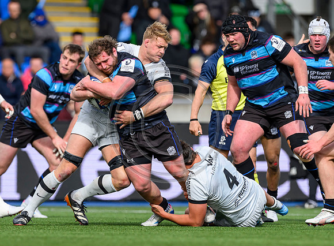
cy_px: 138
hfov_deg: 2.8
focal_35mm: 705
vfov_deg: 2.1
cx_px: 142
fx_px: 6755
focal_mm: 400
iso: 500
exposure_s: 1/3200
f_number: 4
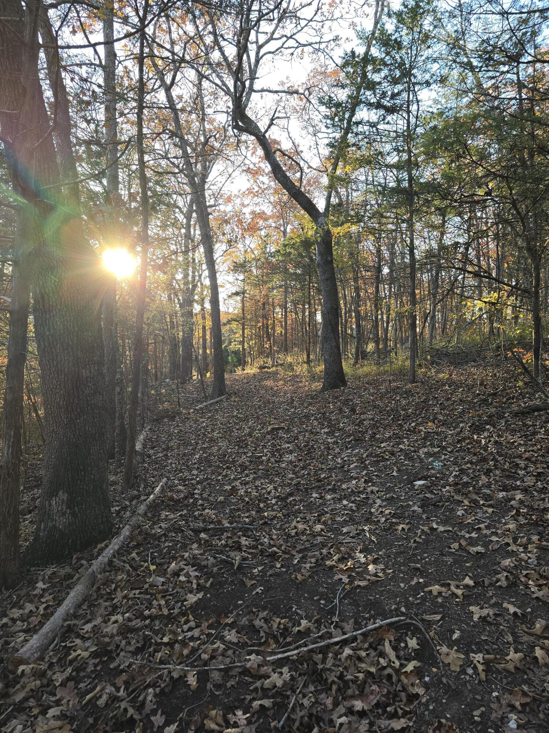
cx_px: 274
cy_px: 366
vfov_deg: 73.9
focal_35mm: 23
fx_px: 486
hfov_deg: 58.9
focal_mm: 6.3
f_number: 1.7
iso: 32
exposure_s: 1/120
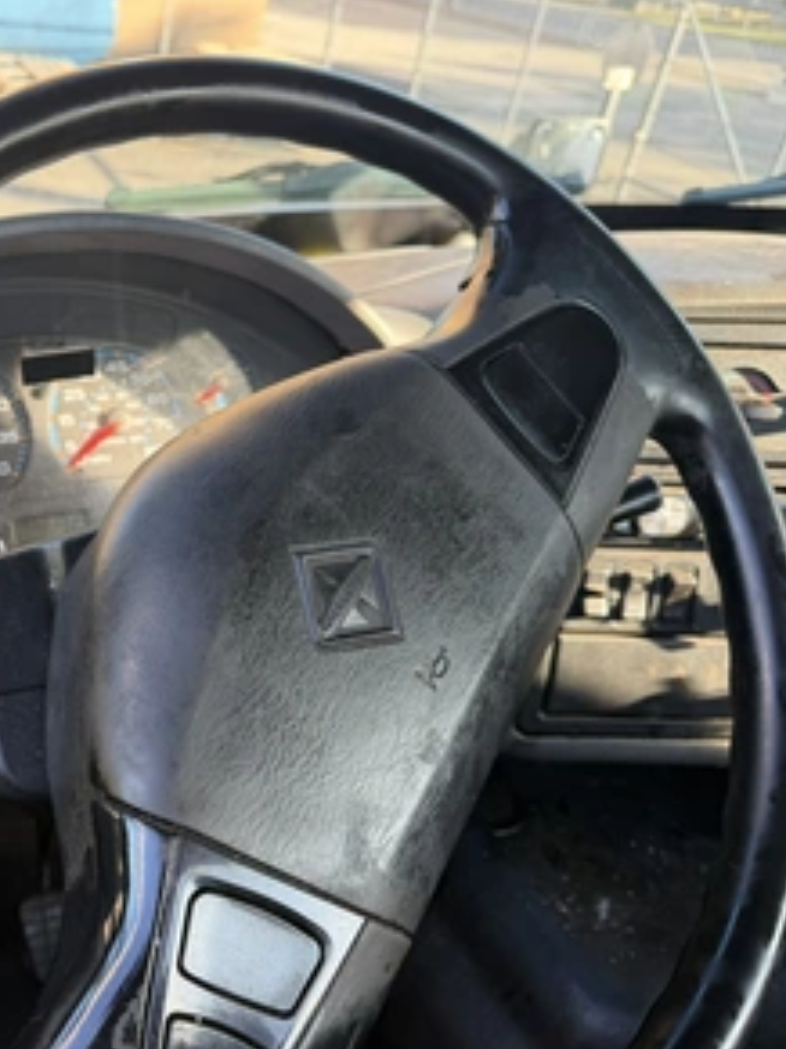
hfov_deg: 40.1
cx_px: 94
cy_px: 537
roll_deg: -6.2
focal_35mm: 33
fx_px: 1000
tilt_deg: -32.0
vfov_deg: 55.4
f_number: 1.78
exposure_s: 1/178
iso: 80
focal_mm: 6.76
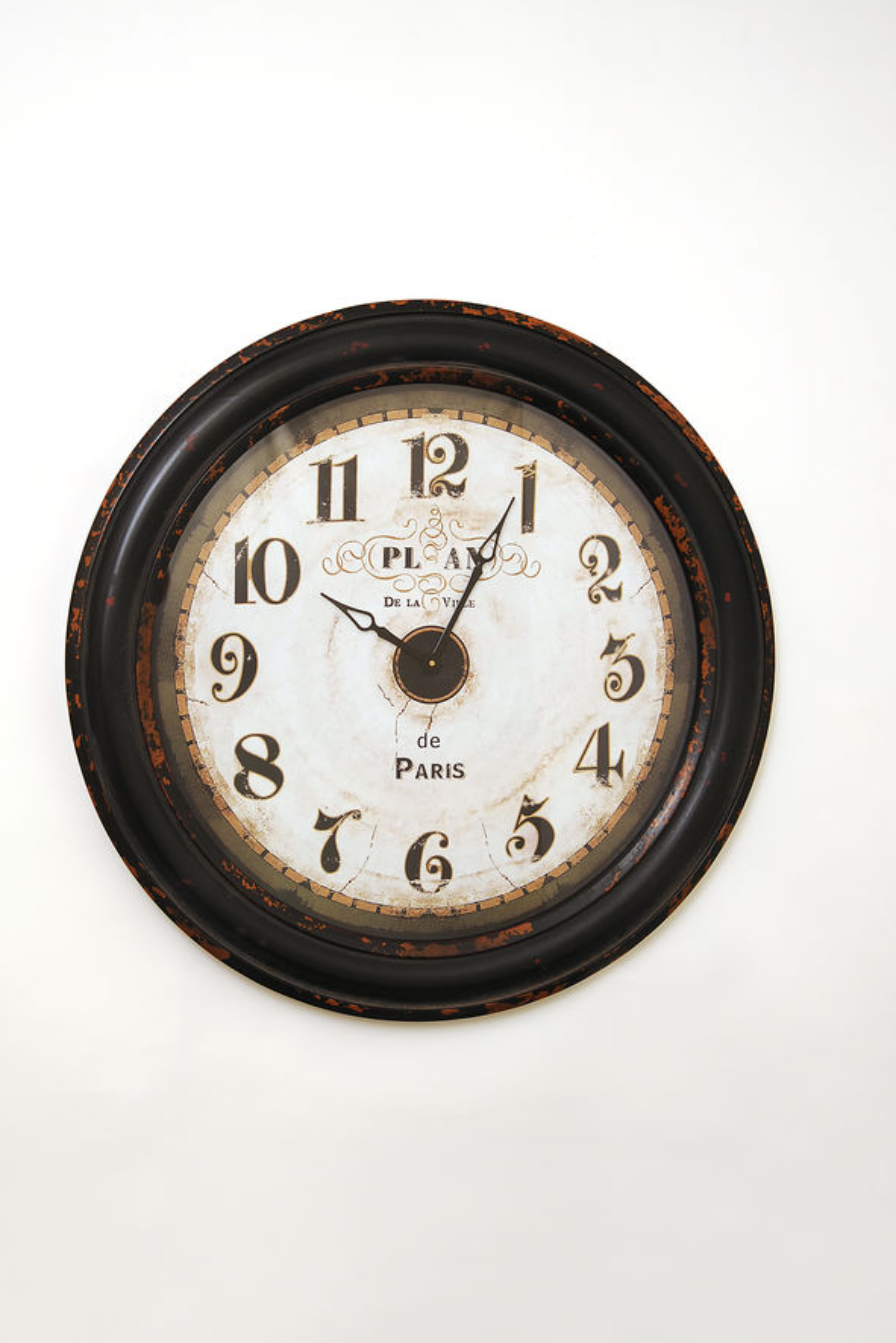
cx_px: 438
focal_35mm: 44
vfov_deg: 44.5
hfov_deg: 30.5
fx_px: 1642
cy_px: 684
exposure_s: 1/2
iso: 200
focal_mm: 40
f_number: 11
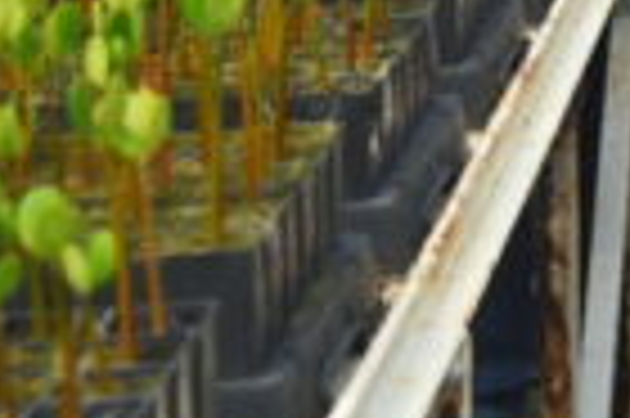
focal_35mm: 242
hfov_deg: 8.3
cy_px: -378
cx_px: 968
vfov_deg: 5.6
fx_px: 4230
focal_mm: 44
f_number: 4.5
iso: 800
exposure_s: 1/3200
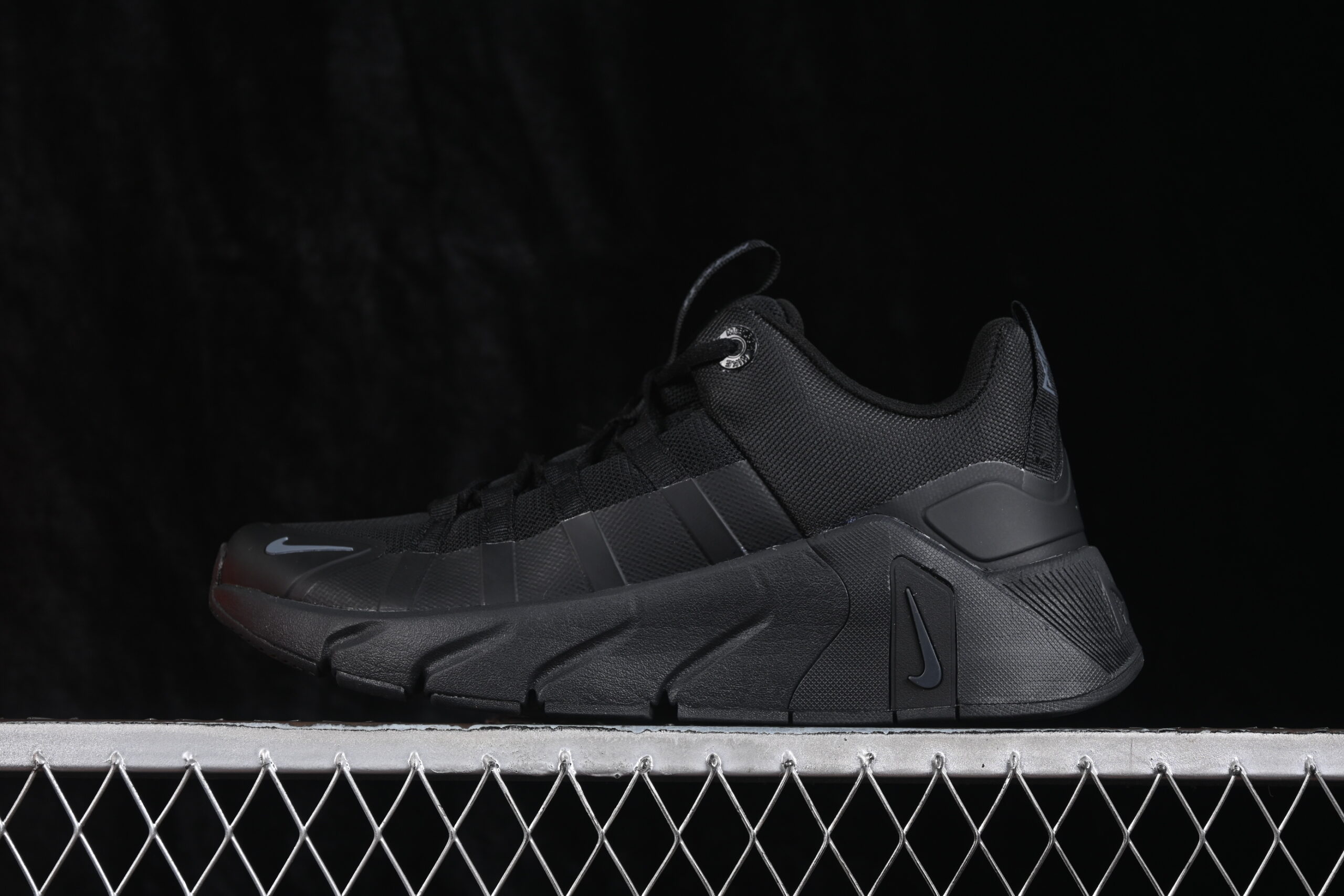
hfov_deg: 27.0
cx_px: 672
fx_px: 2800
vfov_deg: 18.2
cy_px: 448
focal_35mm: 75
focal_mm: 50
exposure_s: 1/60
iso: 160
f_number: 6.3
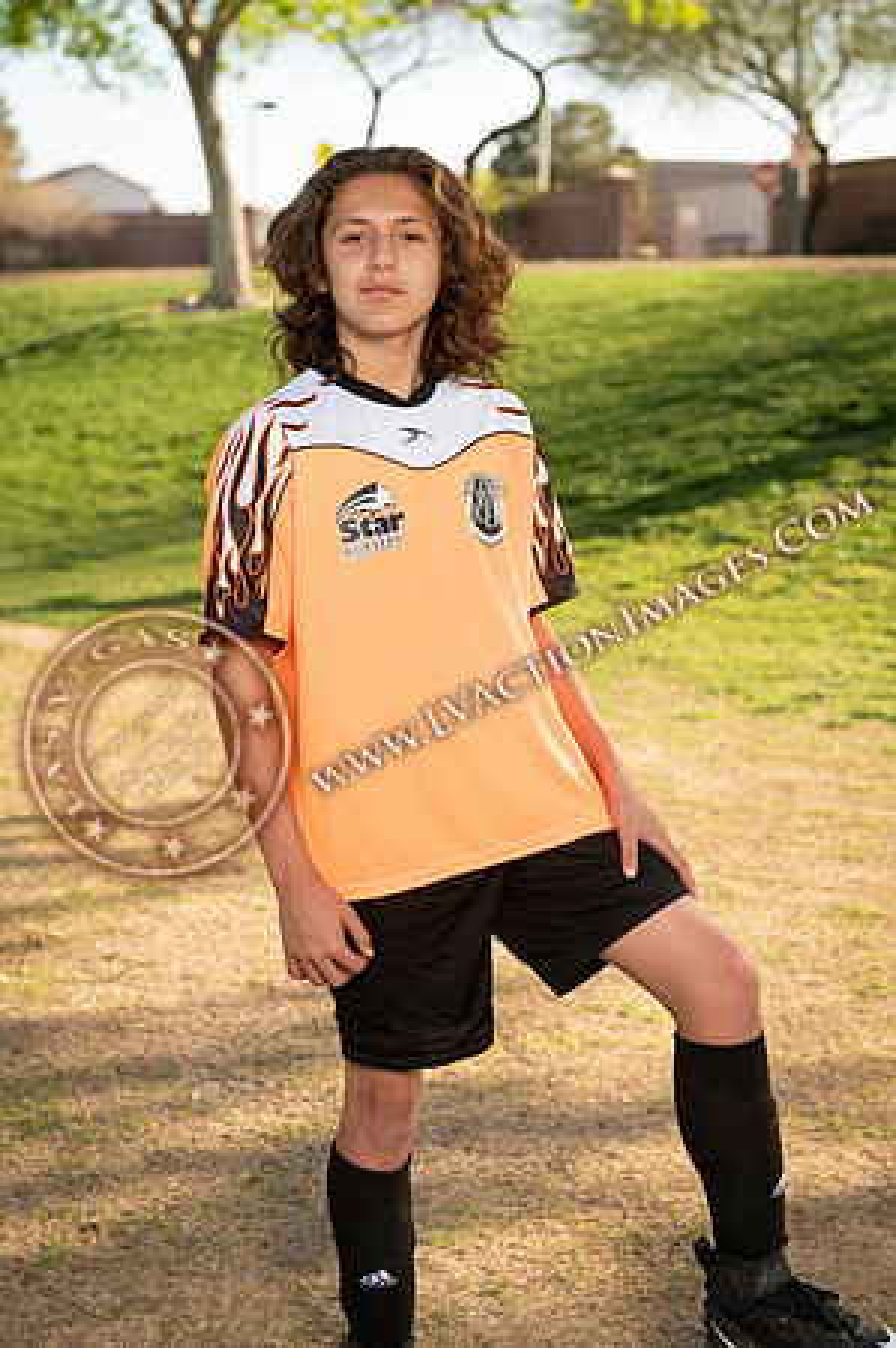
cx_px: 448
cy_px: 674
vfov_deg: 32.4
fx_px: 2320
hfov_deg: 21.9
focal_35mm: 62
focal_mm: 62
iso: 100
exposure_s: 1/250
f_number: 4
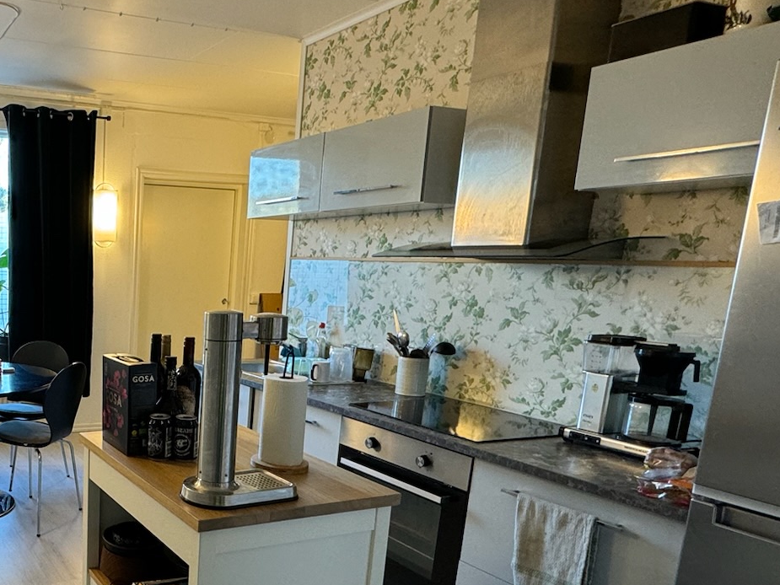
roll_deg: -1.3
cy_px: 395
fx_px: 699
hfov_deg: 51.4
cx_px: 74
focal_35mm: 31
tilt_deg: -10.8
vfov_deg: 44.7
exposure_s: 1/50
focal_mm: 2.22
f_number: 2.2
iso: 200
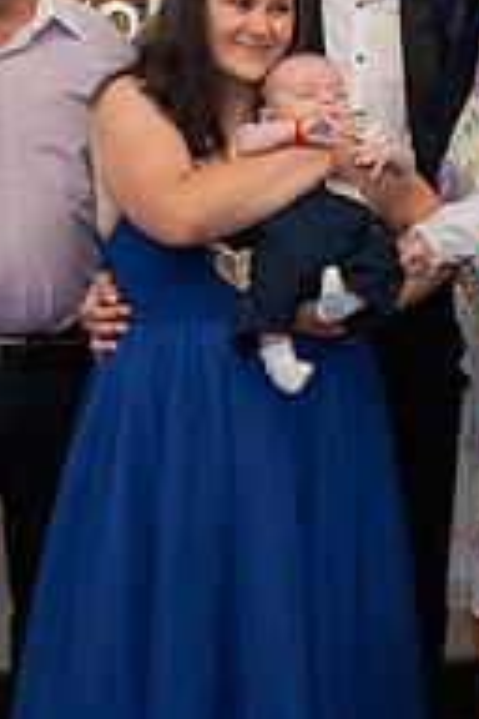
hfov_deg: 15.4
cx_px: 229
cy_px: 272
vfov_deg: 22.8
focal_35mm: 89
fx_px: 1776
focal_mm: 24
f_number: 3.5
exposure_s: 1/250
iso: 2500
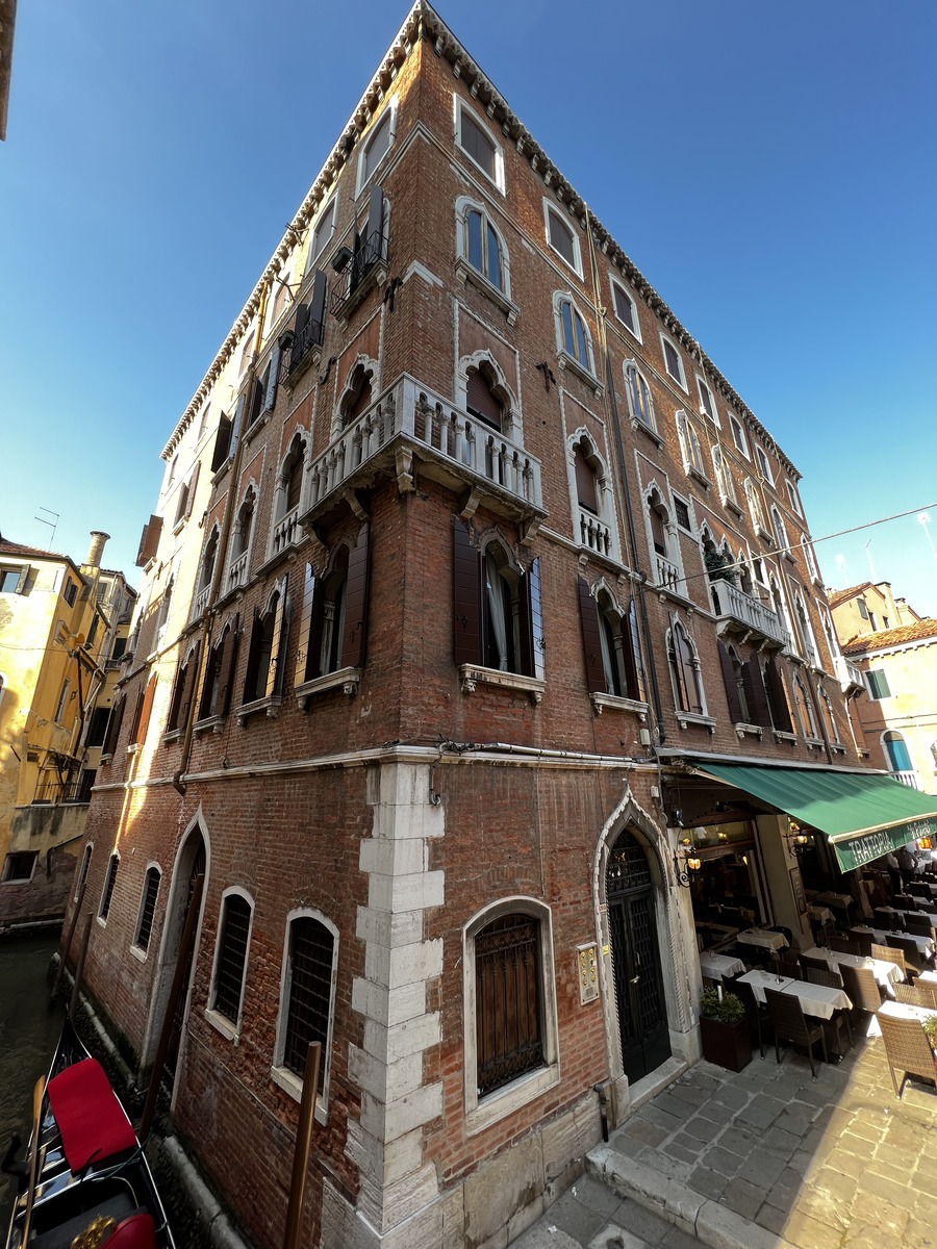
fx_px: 469
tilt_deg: +19.0
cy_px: 624
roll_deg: +0.4
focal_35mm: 13
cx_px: 468
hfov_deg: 89.9
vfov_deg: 106.2
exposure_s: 1/122
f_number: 1.8
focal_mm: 1.57
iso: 32
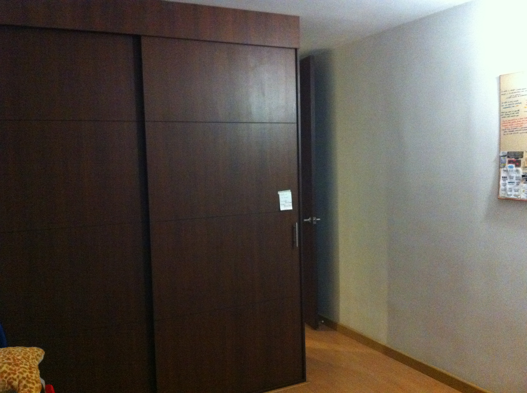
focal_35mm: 35
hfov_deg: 52.7
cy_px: 196
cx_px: 264
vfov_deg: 40.6
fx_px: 532
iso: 1000
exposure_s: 1/15
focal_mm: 3.85
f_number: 2.8
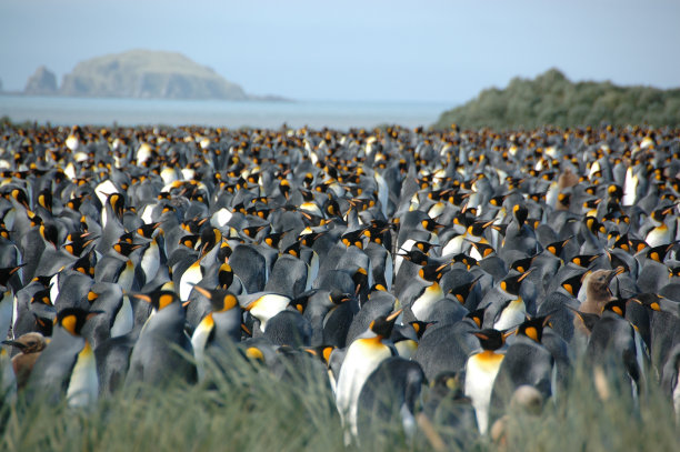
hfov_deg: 6.9
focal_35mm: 300
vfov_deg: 4.6
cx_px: 340
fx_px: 5662
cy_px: 226
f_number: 6.3
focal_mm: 200
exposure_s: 1/500
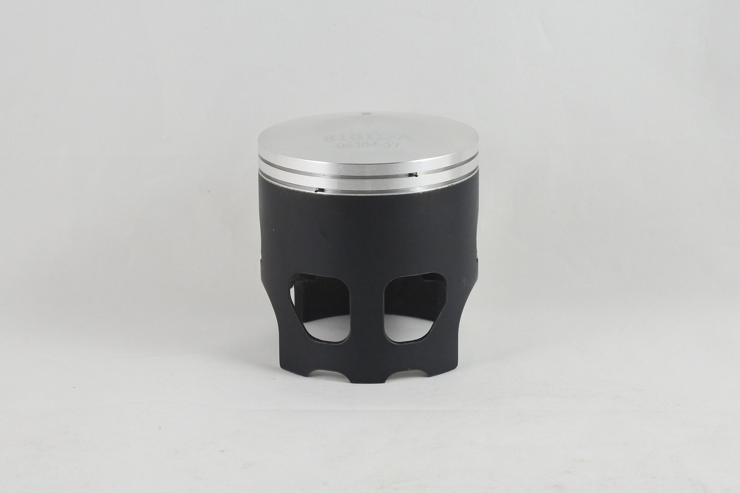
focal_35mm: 56
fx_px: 1151
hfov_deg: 35.6
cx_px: 370
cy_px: 246
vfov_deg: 24.2
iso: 560
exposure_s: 1/125
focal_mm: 21
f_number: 4.8
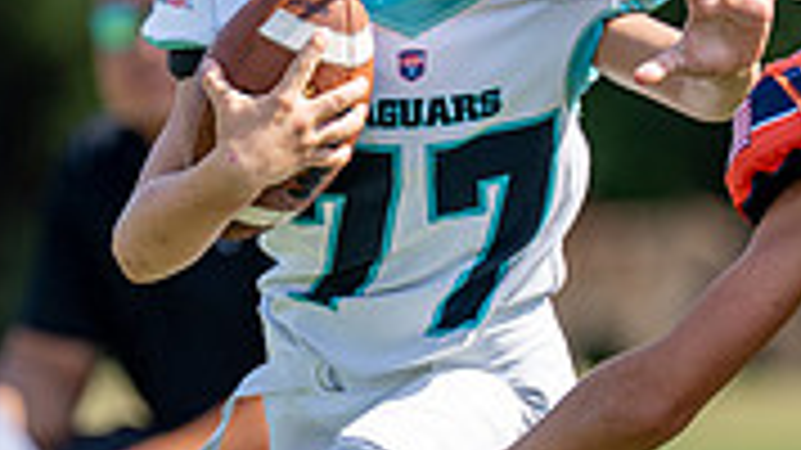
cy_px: 244
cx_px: 541
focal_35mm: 1049
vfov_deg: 1.2
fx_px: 22273
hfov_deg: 2.1
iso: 125
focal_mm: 200
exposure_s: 1/2000
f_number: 2.8
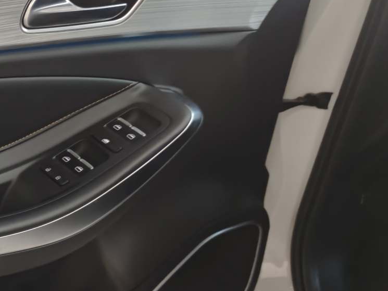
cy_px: 159
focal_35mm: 63
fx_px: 706
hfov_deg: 26.3
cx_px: -110
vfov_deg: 23.3
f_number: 1.88
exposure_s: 1/101
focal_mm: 5.56
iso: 1253
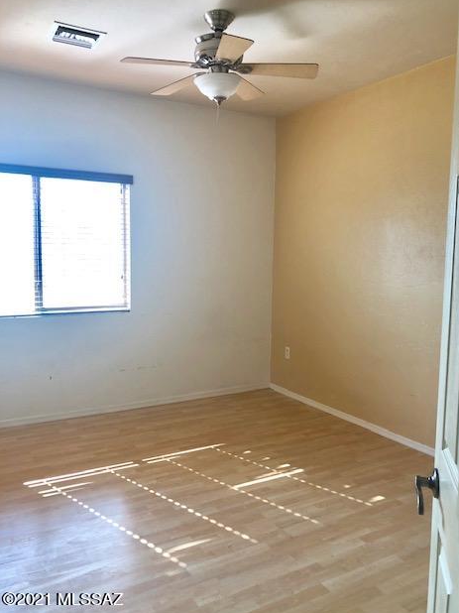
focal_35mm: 29
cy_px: 308
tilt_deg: -5.8
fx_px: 513
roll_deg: -1.5
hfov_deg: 48.2
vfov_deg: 61.7
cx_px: 236
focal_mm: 3.99
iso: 20
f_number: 1.8
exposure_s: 1/40
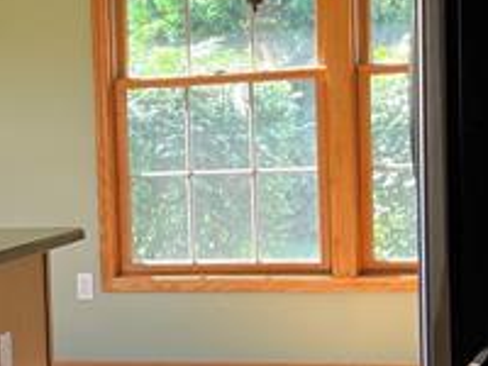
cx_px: -434
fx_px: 1875
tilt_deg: -4.4
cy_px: 254
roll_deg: +3.1
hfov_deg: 13.2
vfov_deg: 11.1
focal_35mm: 133
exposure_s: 1/121
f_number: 1.6
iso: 80
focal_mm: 5.1
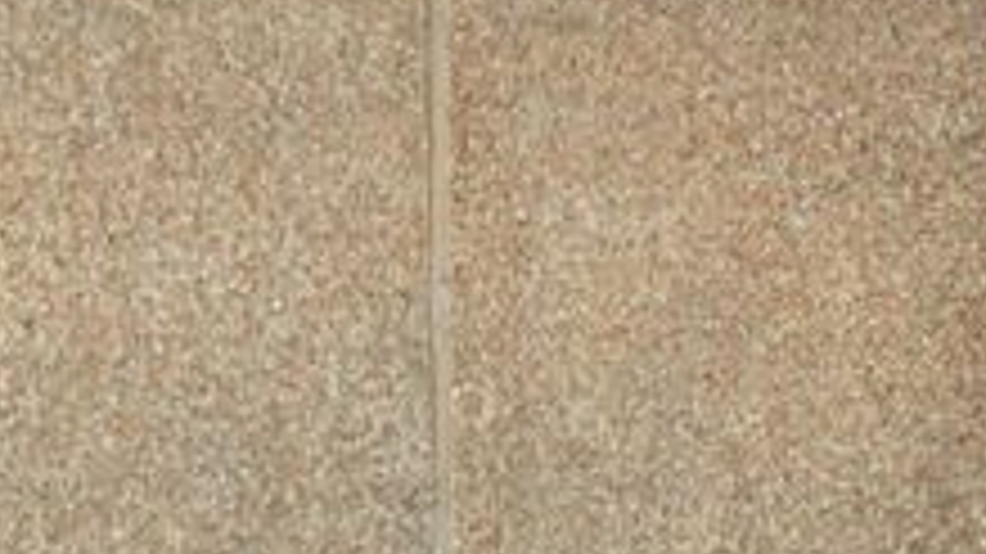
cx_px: -1051
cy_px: -324
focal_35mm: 744
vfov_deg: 1.6
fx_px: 19445
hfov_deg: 2.9
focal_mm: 92
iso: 1250
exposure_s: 1/100
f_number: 5.6
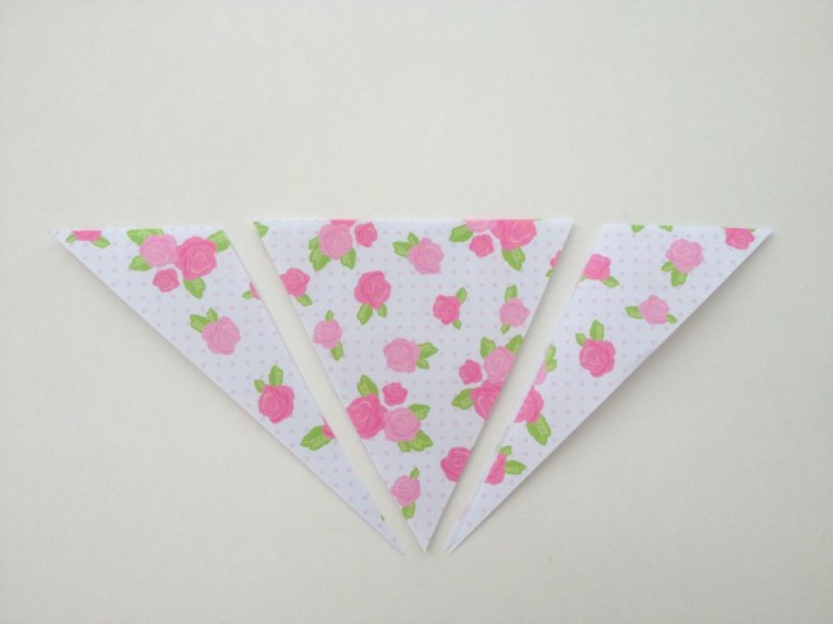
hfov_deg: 52.6
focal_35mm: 35
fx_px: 842
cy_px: 312
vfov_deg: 40.7
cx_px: 416
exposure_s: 1/120
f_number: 2.4
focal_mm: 4.28
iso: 100
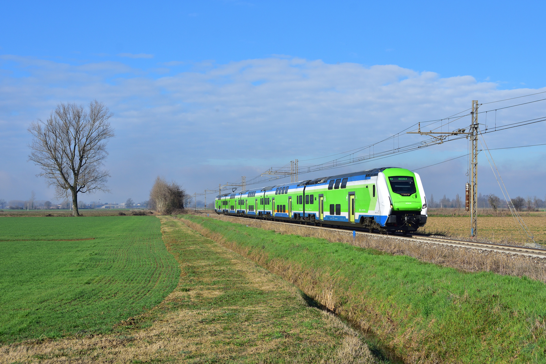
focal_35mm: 51
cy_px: 182
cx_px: 273
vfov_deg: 26.5
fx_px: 773
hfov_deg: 38.9
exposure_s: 1/800
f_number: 7.1
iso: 200
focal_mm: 34
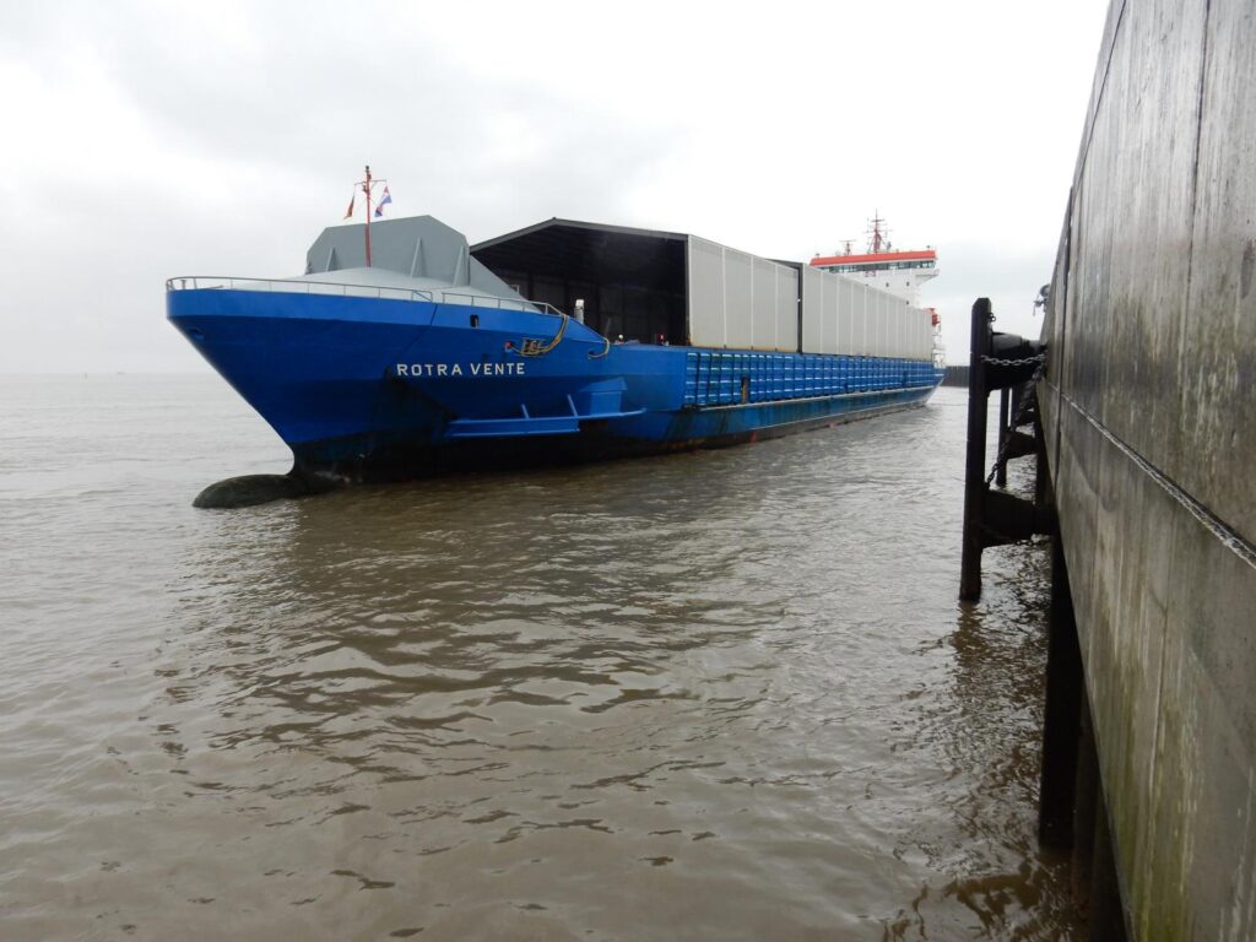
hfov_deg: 69.4
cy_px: 471
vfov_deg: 54.9
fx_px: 907
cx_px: 628
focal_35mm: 25
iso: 125
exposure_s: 1/200
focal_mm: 4.5
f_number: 3.7
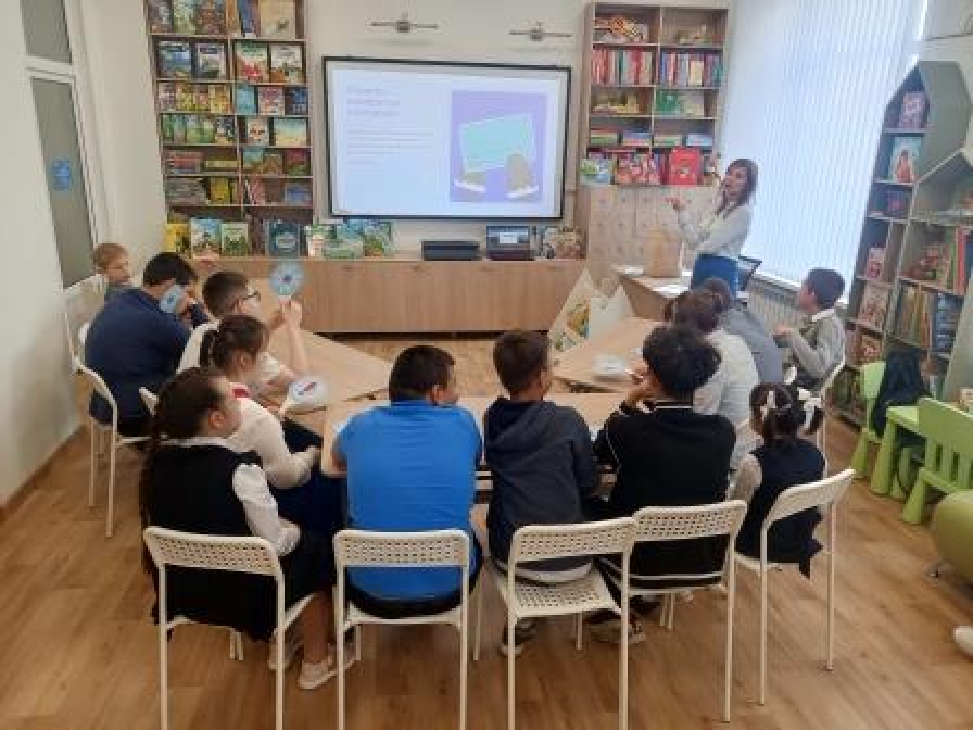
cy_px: 365
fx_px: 703
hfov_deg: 69.4
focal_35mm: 25
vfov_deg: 54.9
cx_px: 486
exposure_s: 1/60
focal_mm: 4.69
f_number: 1.79
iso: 307
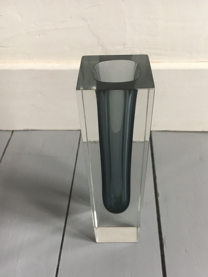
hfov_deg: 40.6
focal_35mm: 35
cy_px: 160
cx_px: 117
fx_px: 280
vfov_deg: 52.4
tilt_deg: -45.0
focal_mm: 4.15
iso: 64
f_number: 2.2
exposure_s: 1/33
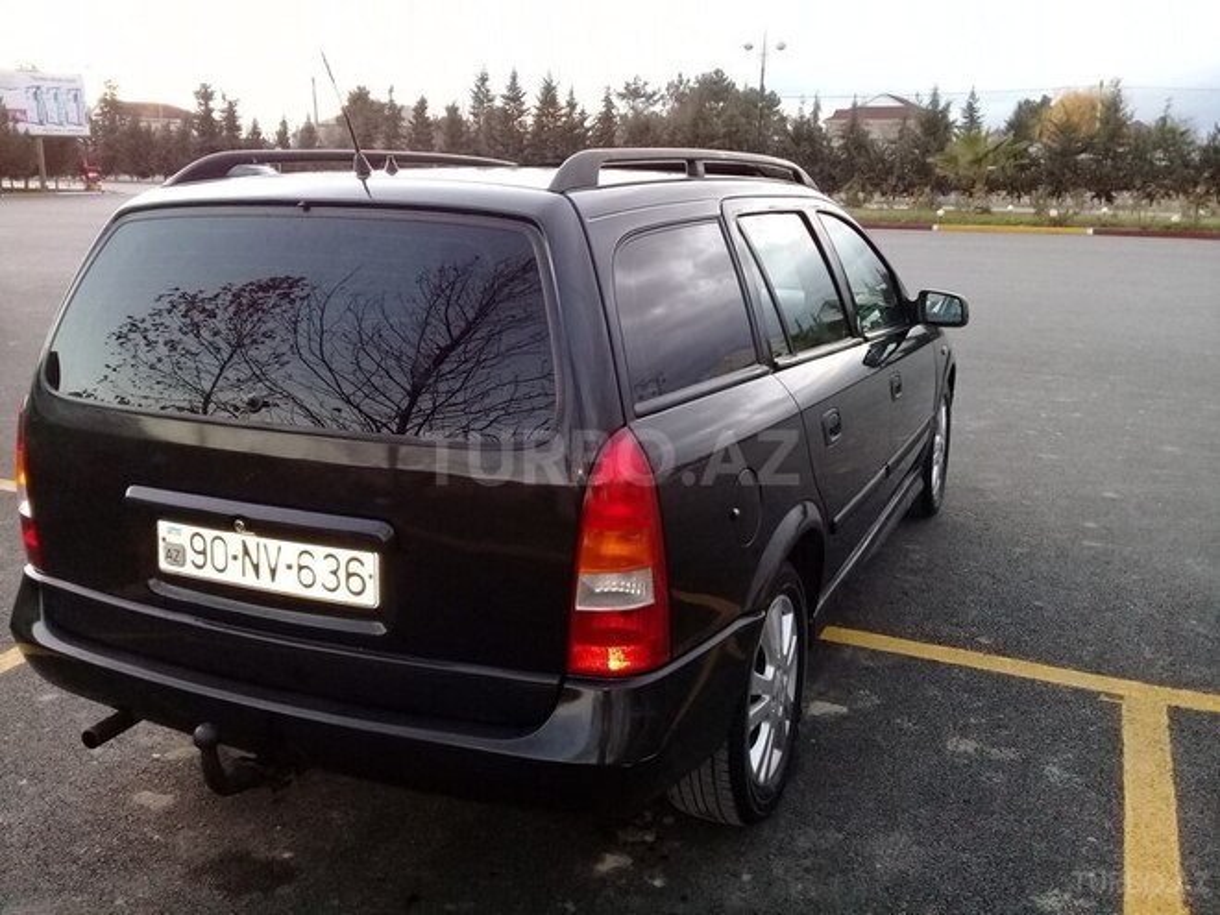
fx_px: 1093
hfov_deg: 58.4
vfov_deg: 45.4
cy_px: 458
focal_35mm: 31
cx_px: 610
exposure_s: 1/33
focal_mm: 3.3
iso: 125
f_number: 2.2
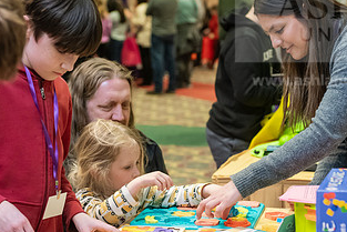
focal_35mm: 102
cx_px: 202
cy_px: 104
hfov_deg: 20.0
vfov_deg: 13.4
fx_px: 984
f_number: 3.2
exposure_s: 1/200
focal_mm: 55
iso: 2000
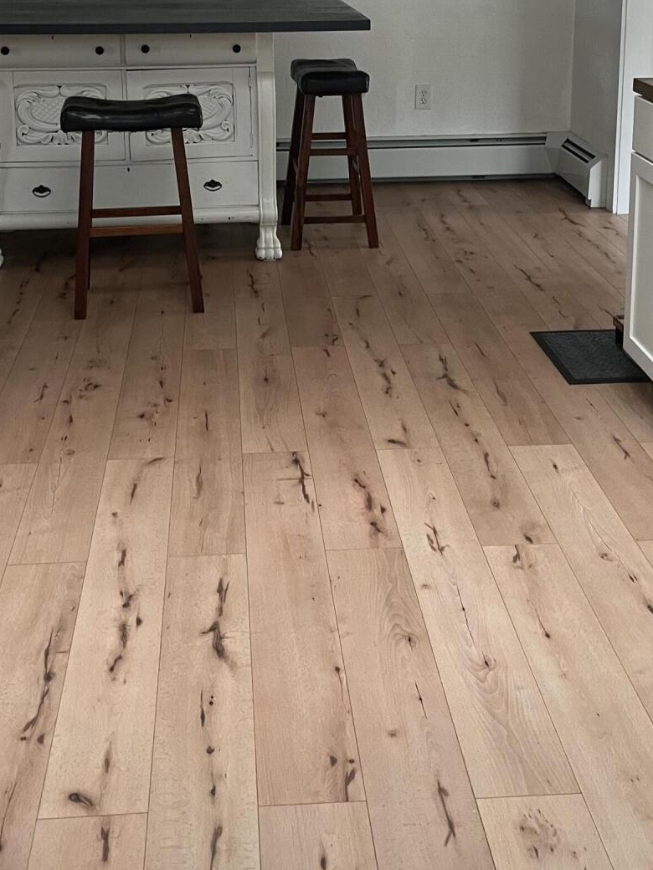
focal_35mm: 50
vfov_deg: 37.0
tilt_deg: -12.6
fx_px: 1258
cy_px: 183
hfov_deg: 29.1
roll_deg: +0.7
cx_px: 296
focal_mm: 5.1
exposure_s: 1/60
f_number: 1.6
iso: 160
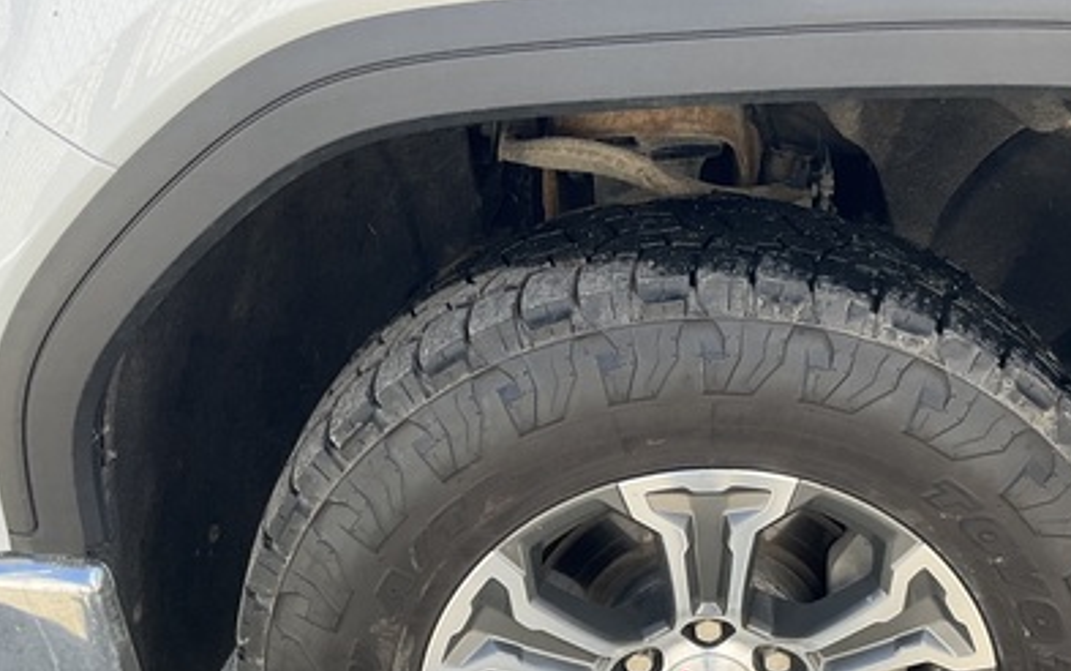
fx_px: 1460
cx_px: 714
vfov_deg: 25.1
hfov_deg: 39.8
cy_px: 608
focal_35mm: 50
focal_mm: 3
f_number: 1.8
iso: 32
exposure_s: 1/172
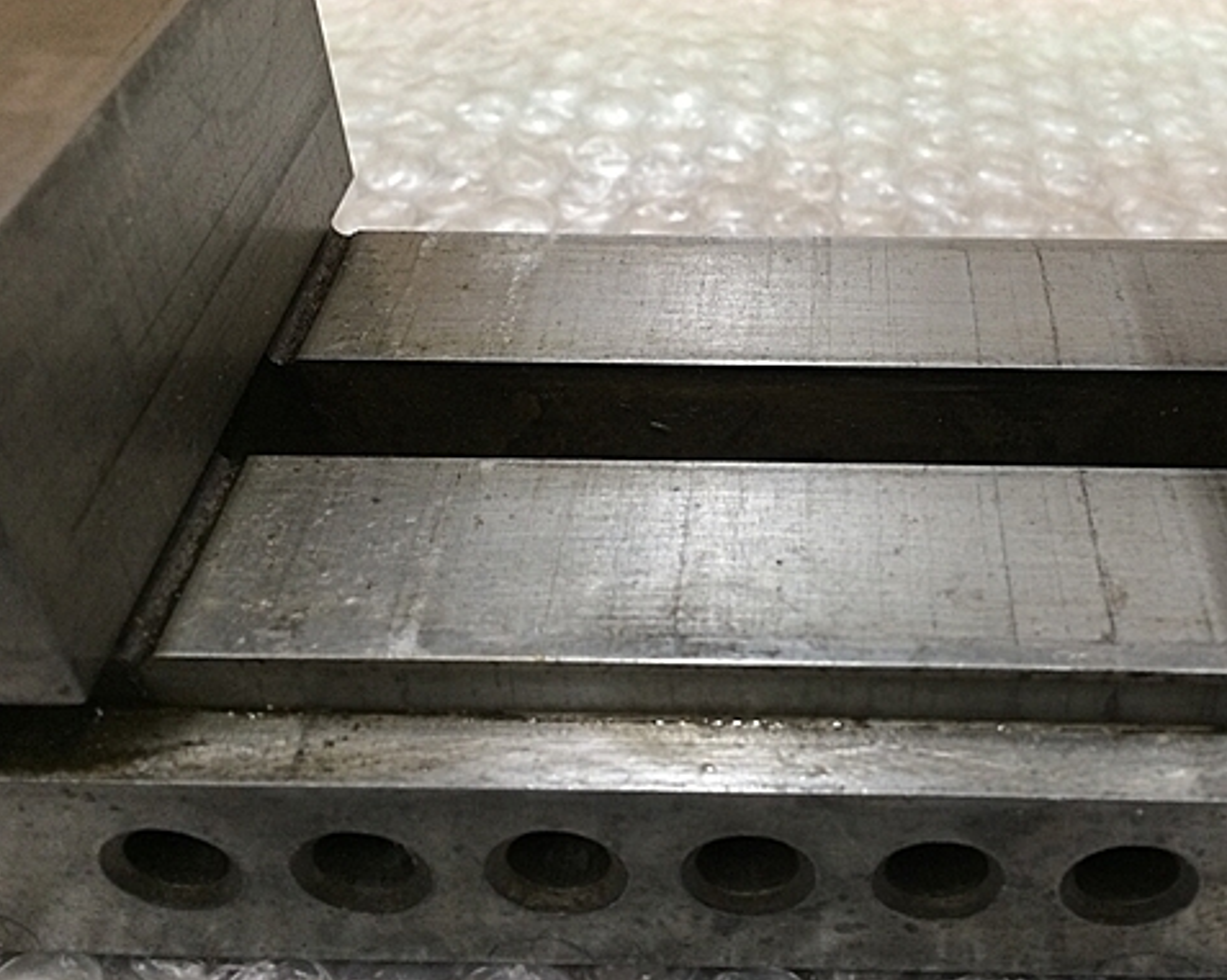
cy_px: 394
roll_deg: +1.7
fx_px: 1379
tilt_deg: -39.2
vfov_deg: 39.0
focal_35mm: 38
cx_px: 795
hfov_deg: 47.4
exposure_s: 1/30
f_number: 2.2
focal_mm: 4.15
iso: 125
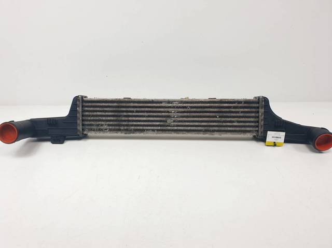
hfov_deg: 67.3
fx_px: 249
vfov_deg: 53.0
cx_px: 166
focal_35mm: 26
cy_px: 124
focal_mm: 4.3
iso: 50
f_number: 2.4
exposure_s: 1/281
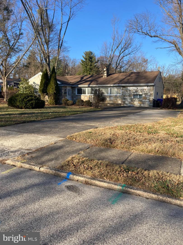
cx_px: 92
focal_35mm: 28
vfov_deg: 63.4
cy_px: 122
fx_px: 197
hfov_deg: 49.7
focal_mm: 3.99
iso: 20
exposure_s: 1/607
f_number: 1.8
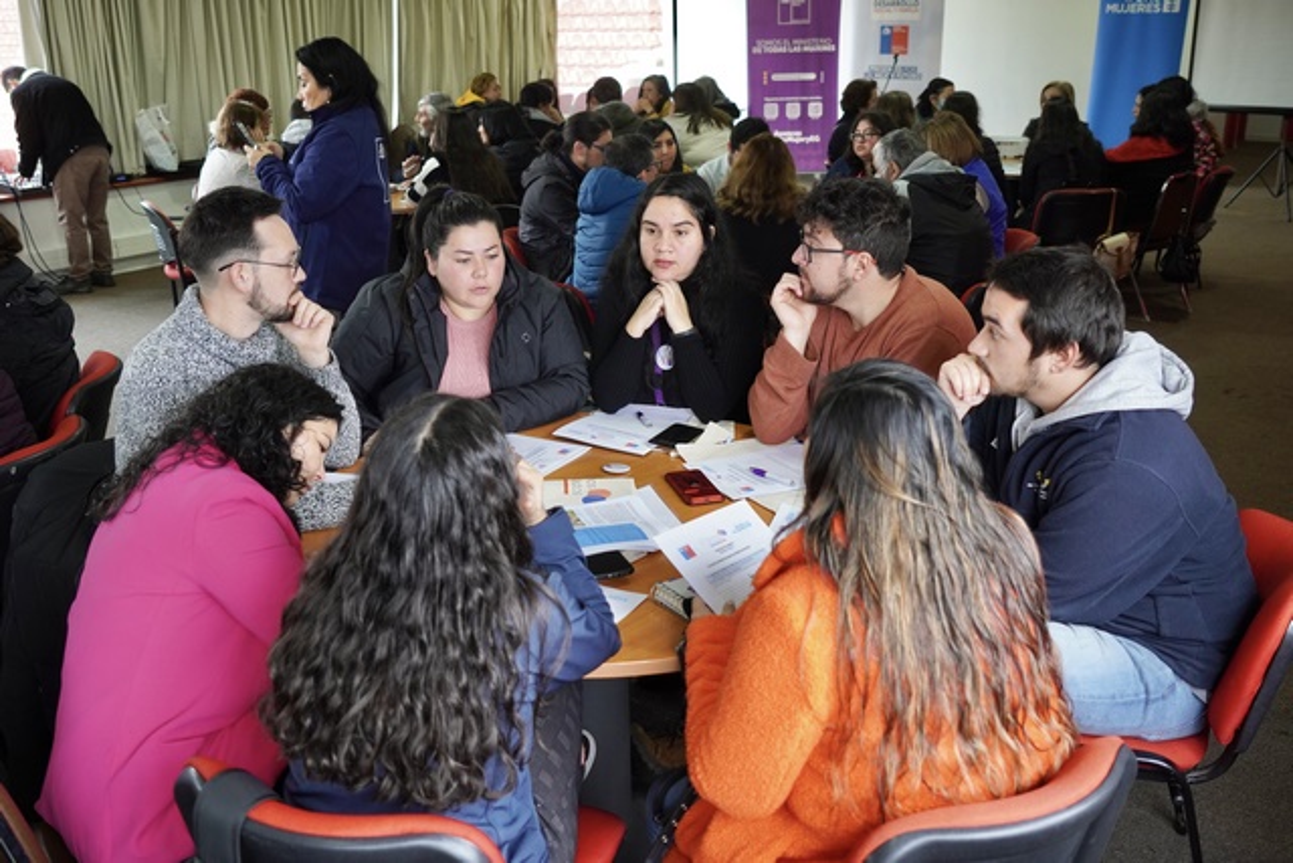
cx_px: 646
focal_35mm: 33
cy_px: 432
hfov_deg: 57.2
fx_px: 1185
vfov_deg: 40.0
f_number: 2.8
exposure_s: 1/125
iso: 640
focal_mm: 22
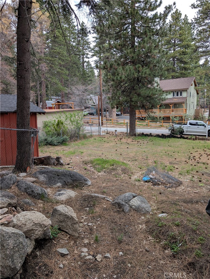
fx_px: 194
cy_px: 140
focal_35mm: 24
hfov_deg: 56.9
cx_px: 105
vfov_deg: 71.5
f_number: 1.68
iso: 21
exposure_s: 1/171
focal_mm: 6.9
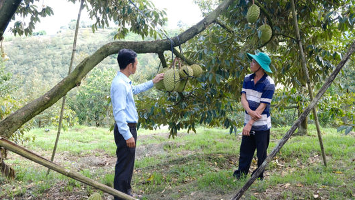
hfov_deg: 56.6
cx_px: 176
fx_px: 330
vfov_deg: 33.7
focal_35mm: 35
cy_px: 95
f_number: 5.6
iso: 1250
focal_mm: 22.3
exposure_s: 1/200
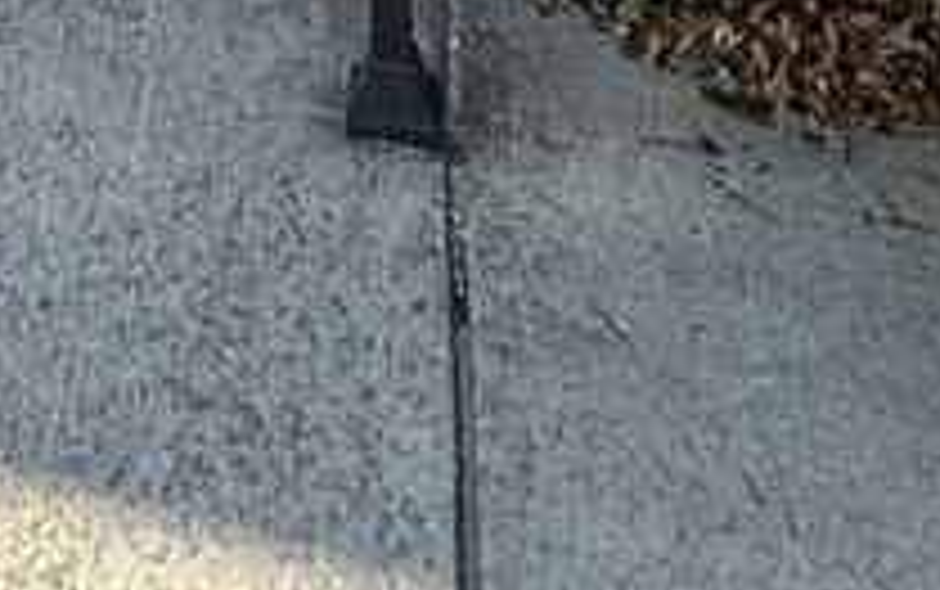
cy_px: -2385
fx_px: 2487
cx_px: -121
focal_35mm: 97
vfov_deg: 6.3
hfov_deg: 20.3
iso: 50
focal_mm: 2.22
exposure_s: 1/1087
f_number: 2.2
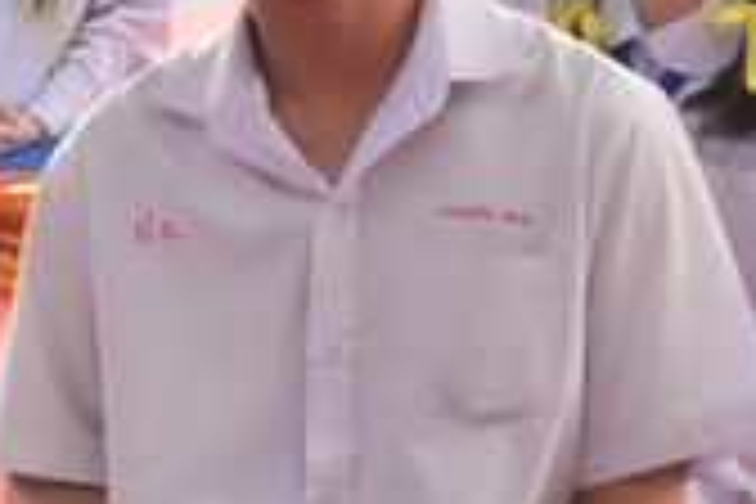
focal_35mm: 261
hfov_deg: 7.6
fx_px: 5485
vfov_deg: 5.2
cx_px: -670
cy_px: 500
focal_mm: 39
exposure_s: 1/30
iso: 1000
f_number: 9
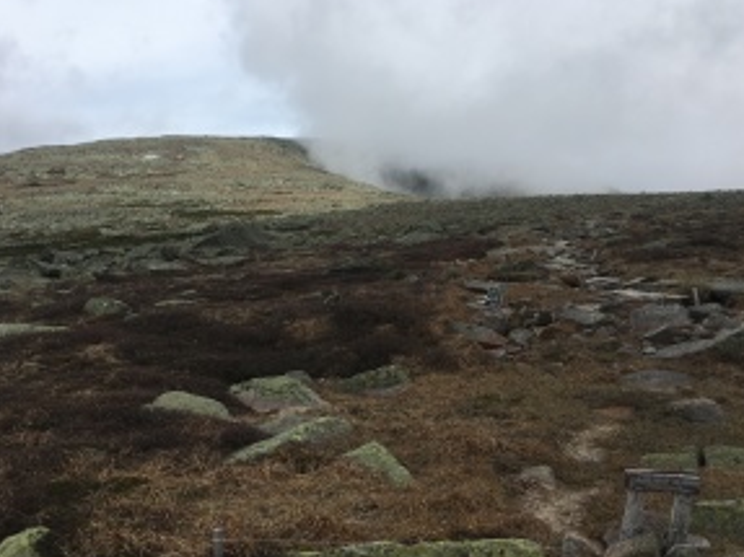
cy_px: 313
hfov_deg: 50.0
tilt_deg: -3.4
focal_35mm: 37
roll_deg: +0.3
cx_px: 319
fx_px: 795
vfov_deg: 38.6
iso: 25
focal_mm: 4.15
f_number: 2.2
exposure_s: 1/2024
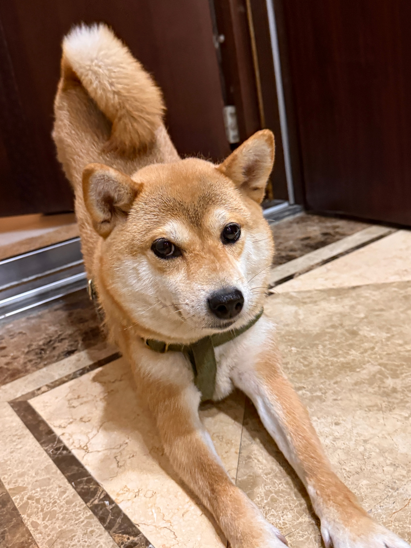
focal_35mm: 24
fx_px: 380
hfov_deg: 56.8
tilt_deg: -17.6
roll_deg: +10.4
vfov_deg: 71.6
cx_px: 206
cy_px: 274
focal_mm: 6.76
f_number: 1.78
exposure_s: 1/50
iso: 800
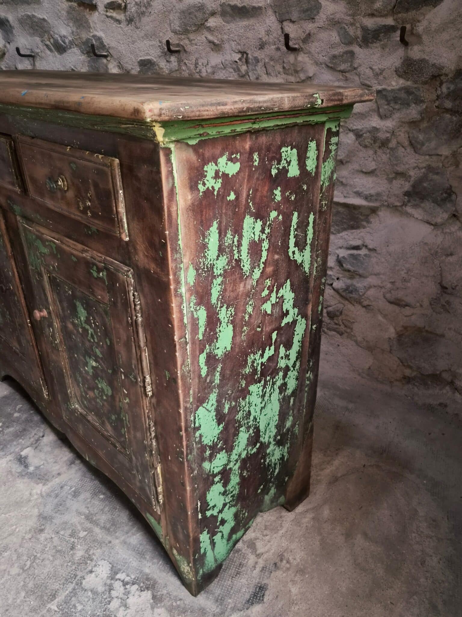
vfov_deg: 73.9
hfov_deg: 58.9
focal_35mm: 23
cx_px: 231
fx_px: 409
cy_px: 308
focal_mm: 5.4
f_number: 1.8
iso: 1250
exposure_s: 1/50
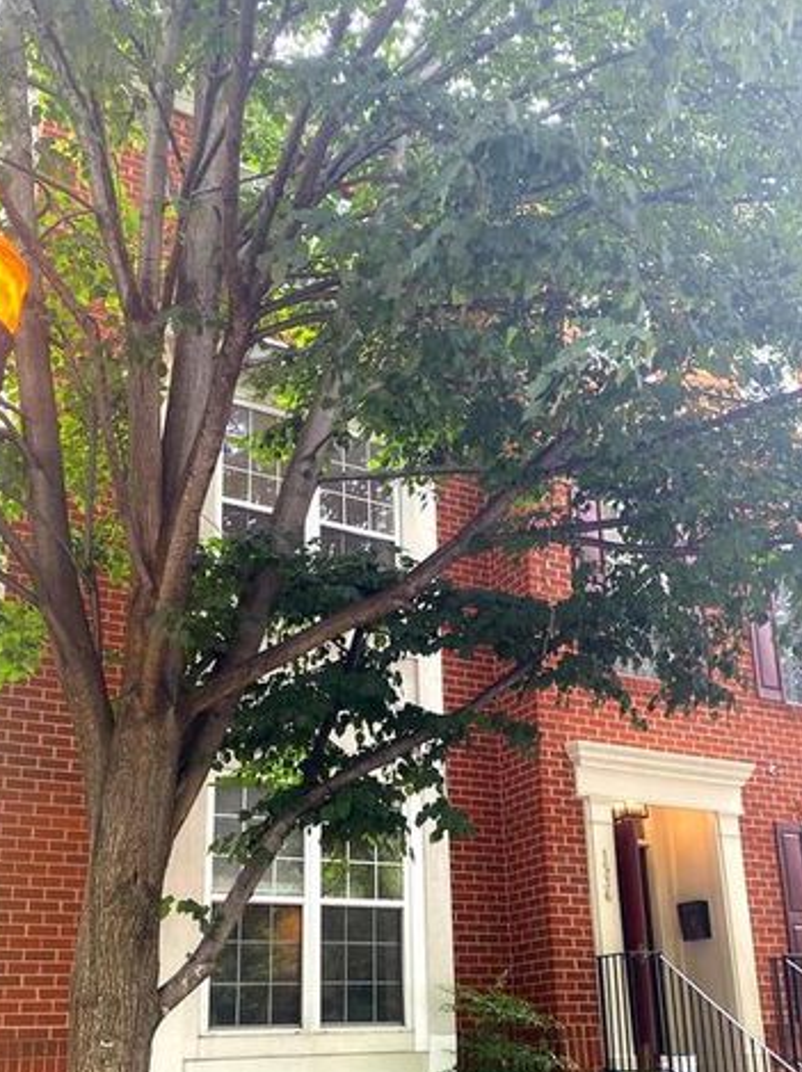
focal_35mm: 37
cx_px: 464
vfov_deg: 49.3
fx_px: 1145
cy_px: 717
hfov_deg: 38.5
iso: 80
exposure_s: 1/120
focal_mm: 4.25
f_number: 1.8
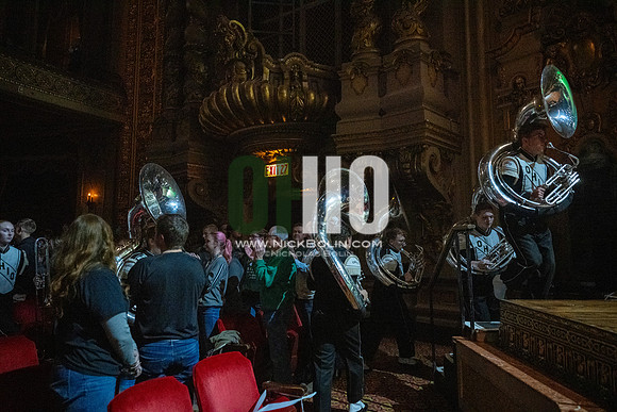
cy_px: 206
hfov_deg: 73.7
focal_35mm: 24
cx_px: 308
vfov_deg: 53.2
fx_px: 411
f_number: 2.8
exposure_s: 1/500
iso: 20000
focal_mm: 24
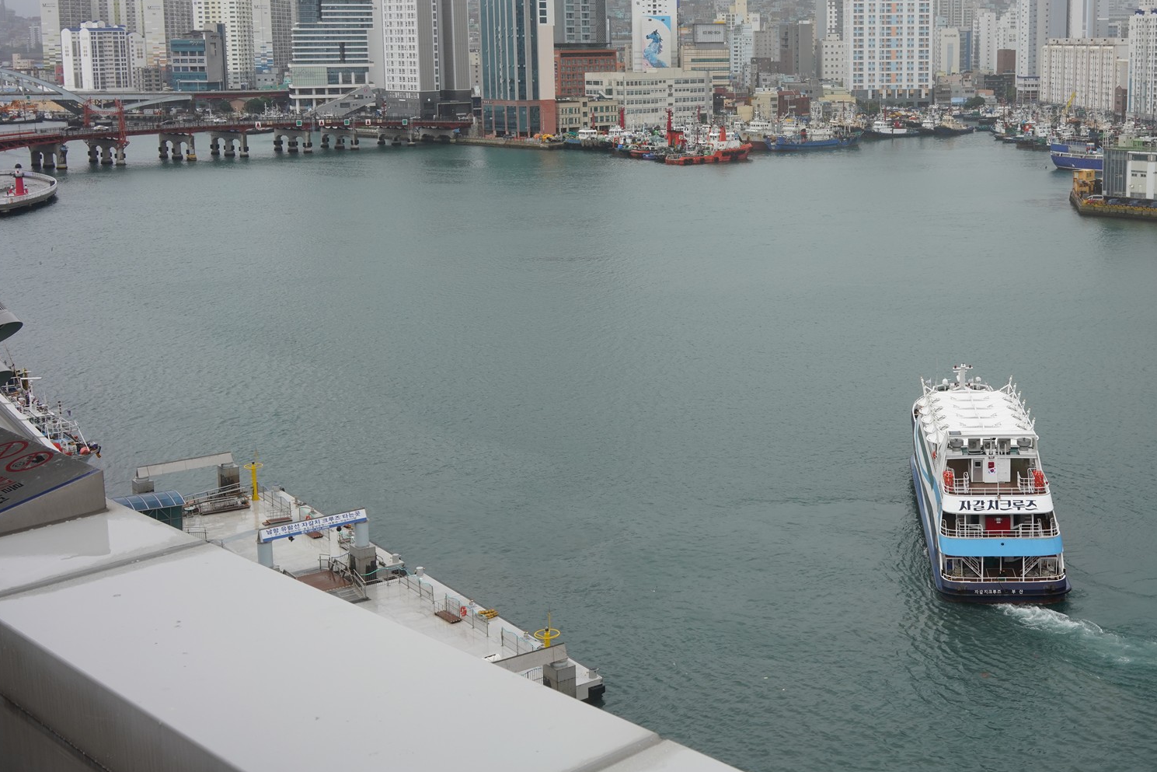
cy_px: 265
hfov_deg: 41.5
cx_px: 755
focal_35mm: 47
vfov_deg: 28.5
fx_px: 1511
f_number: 10
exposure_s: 1/125
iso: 400
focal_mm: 35
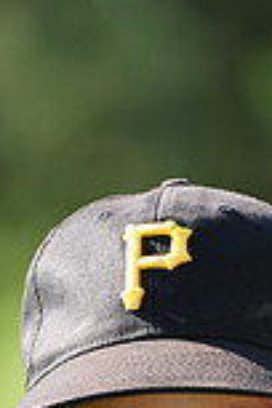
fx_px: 8613
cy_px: 739
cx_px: 184
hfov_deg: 1.8
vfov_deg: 2.7
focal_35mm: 760
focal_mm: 200
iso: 200
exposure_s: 1/400
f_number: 5
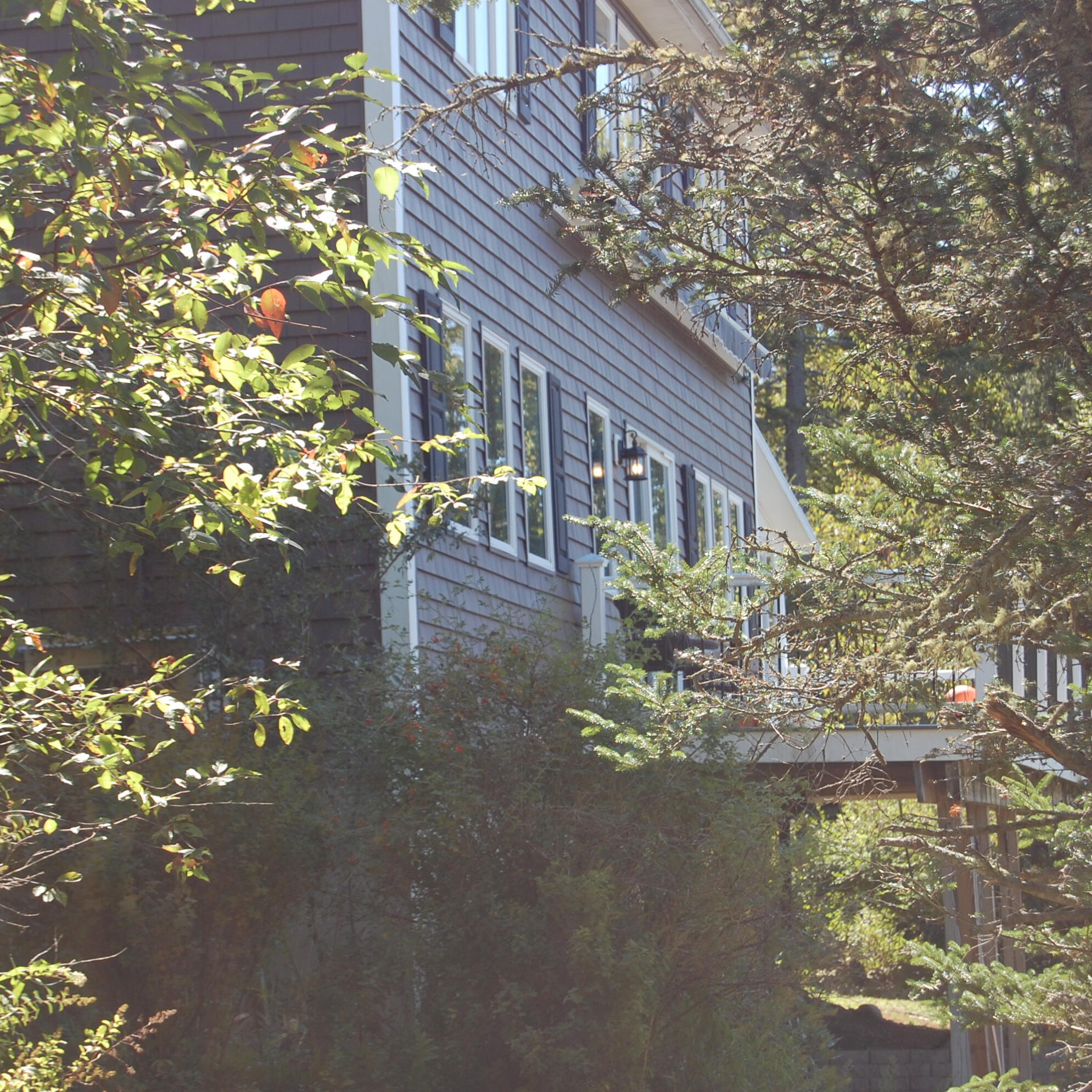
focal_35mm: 106
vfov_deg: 16.5
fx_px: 3770
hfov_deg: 16.5
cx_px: 547
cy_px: 546
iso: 200
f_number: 7.1
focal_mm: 55
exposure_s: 1/200
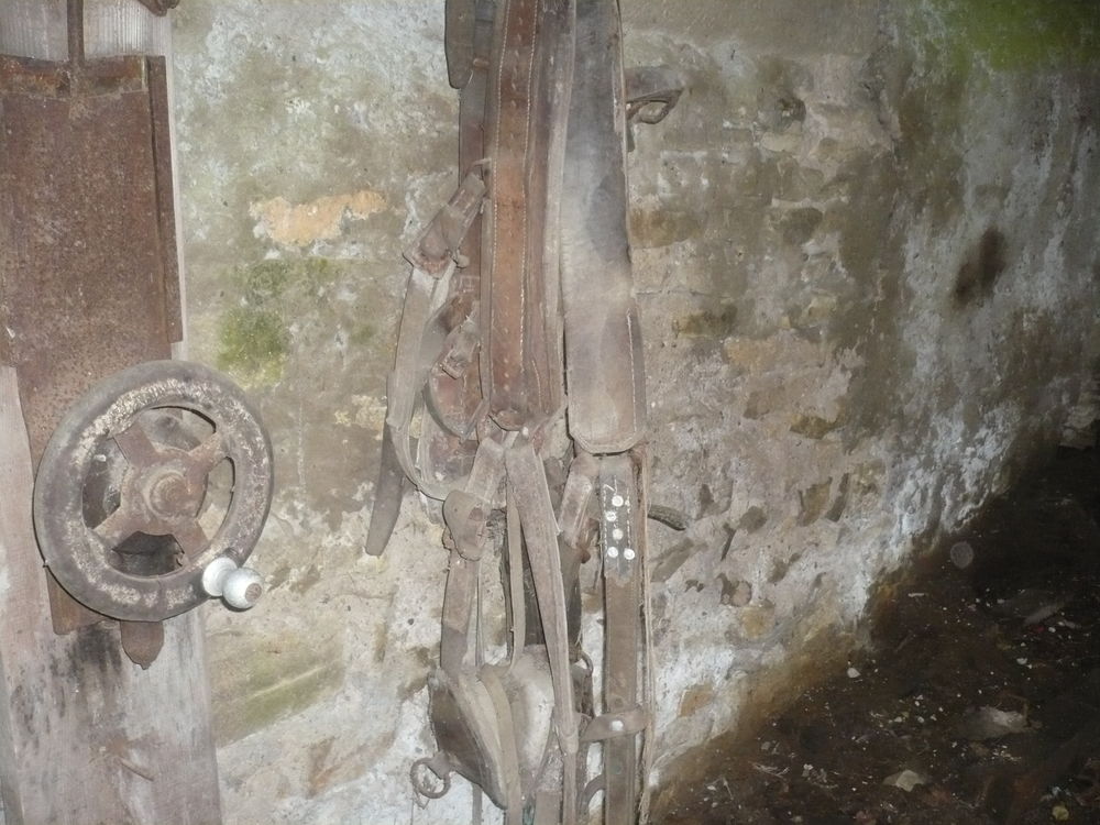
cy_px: 412
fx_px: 1112
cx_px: 550
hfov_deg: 52.6
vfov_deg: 40.7
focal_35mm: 35
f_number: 2.8
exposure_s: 1/30
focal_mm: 5.8
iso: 320
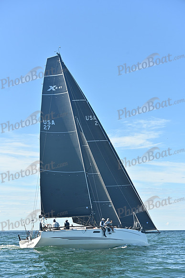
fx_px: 539
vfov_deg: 28.8
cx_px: 92
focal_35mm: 70
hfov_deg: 19.5
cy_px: 139
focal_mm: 70
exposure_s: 1/1000
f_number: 6.3
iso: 250
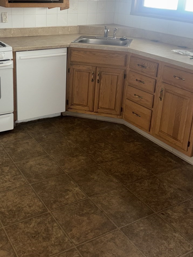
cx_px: 60
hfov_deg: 33.9
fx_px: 312
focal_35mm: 42
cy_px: 85
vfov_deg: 44.1
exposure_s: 1/12
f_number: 1.6
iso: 100
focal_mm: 5.96
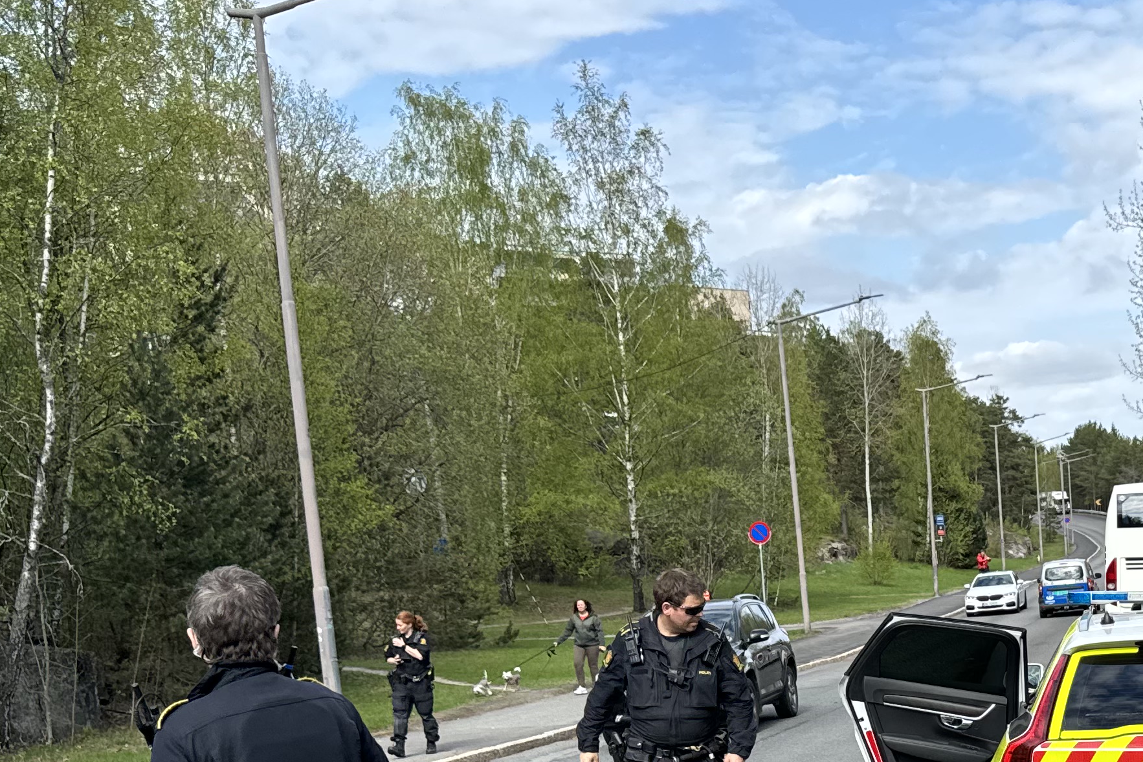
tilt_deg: -6.9
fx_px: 1809
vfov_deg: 22.8
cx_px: 1036
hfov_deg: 33.2
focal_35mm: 57
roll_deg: +4.0
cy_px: 770
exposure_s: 1/2506
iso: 80
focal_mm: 6.76
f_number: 1.78
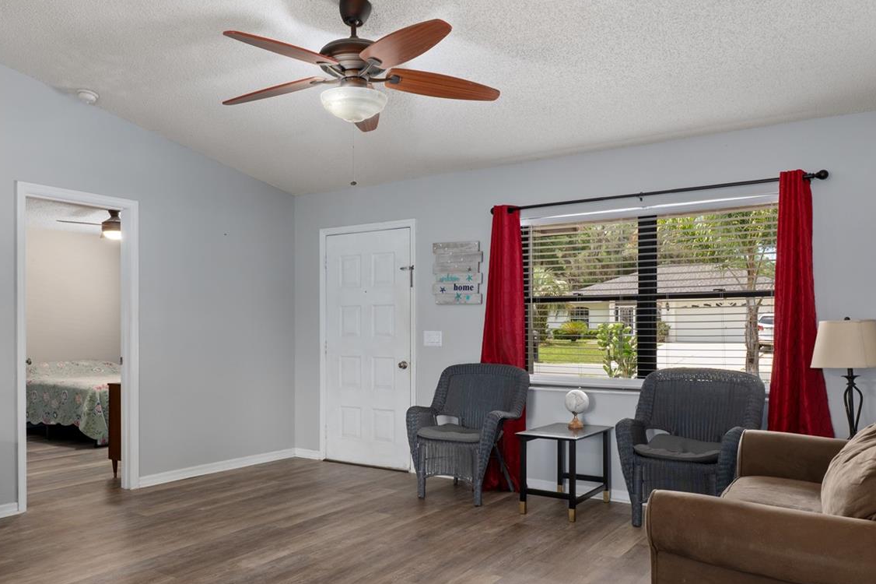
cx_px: 379
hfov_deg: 65.7
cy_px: 334
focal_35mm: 28
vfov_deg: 46.7
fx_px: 674
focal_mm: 13
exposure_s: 1/2
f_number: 8
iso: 320
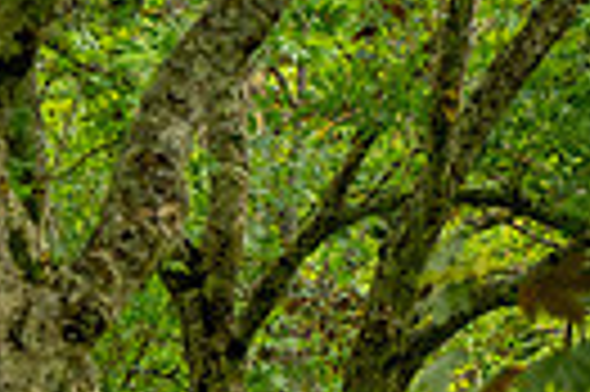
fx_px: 8708
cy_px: 728
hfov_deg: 3.8
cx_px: -712
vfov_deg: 2.6
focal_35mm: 532
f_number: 6.3
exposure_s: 1/640
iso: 400
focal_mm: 120
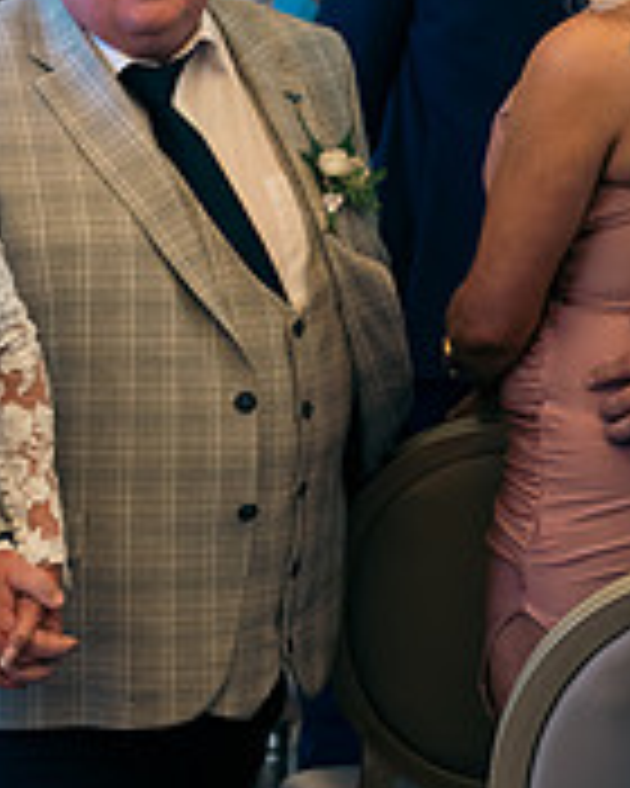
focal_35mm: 174
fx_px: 4055
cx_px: -72
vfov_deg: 11.0
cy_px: 115
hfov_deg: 8.8
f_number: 3.5
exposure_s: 1/250
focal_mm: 56
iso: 250
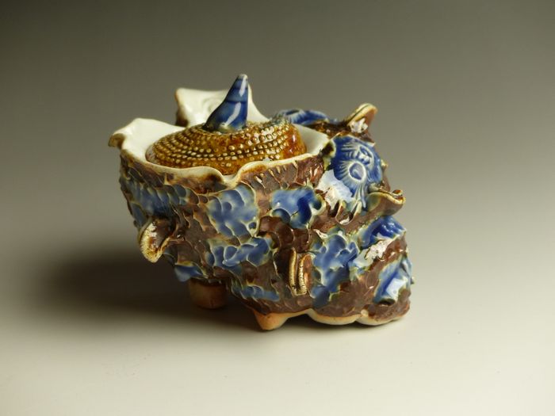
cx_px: 278
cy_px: 208
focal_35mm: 102
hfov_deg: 19.3
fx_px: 1635
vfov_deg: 14.5
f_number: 2.8
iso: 200
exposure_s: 1/80
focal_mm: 18.3
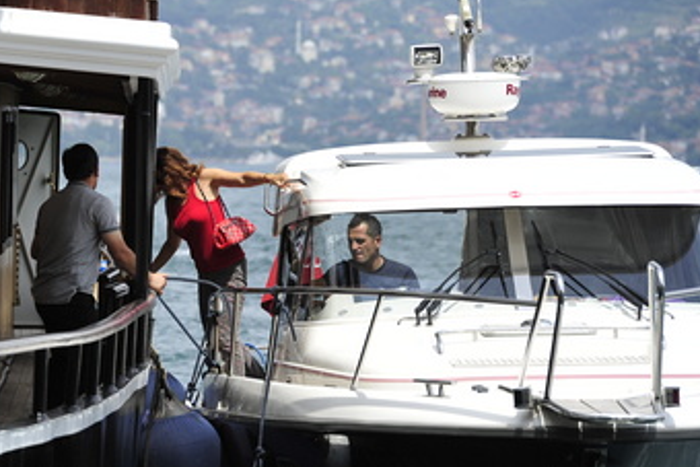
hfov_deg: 7.3
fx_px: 5485
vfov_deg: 4.9
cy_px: 250
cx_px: 212
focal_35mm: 282
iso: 800
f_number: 5.6
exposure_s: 1/3200
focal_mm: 200
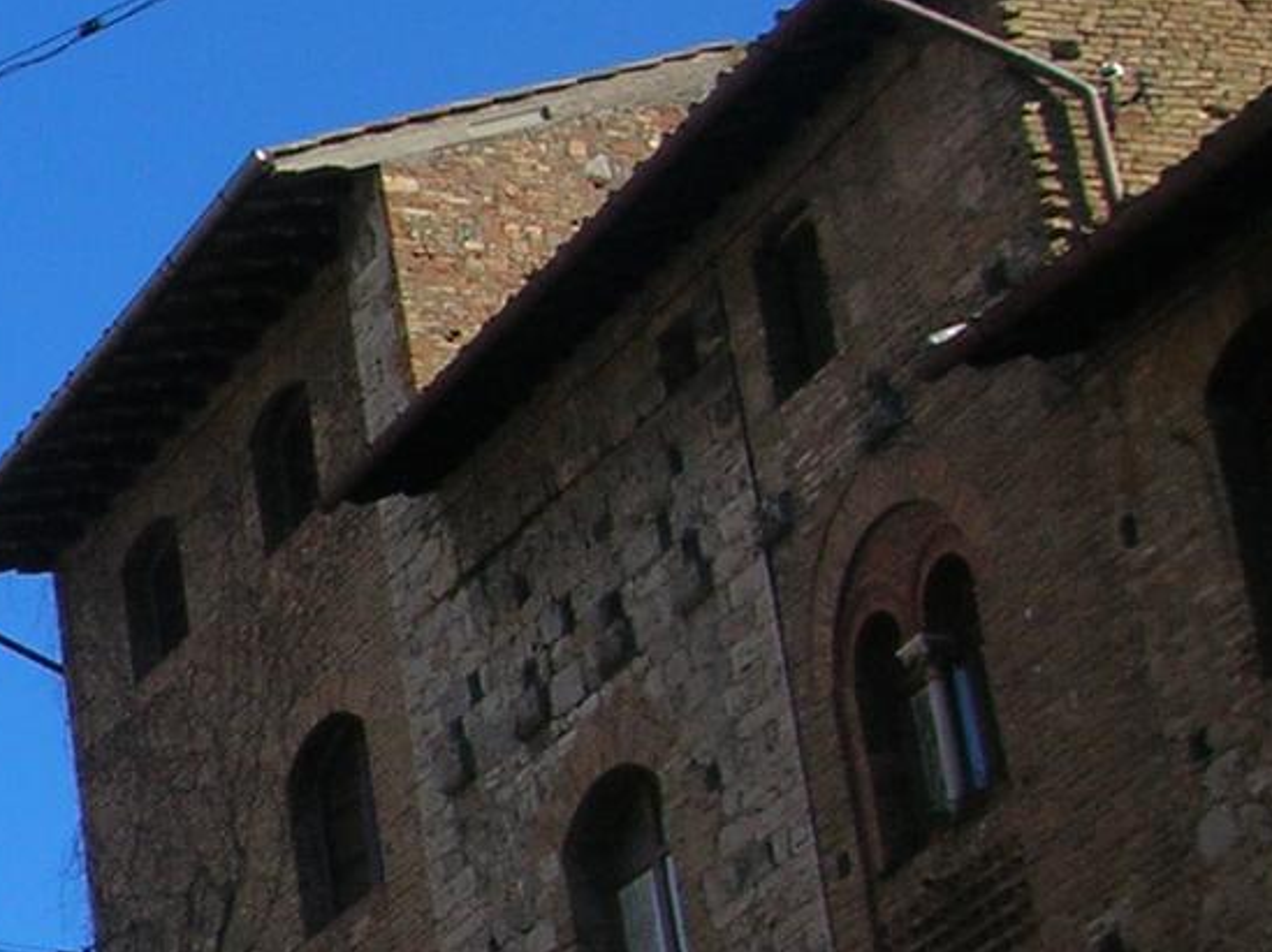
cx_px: -924
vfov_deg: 12.4
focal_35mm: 119
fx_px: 4370
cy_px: 768
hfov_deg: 14.7
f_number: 4.9
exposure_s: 1/336
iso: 50
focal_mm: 5.7
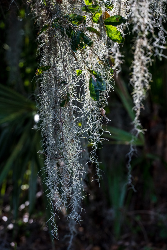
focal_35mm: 155
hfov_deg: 8.9
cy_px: 125
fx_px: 1078
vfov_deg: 13.2
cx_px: 84
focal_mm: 155
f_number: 5
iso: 800
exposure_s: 1/800
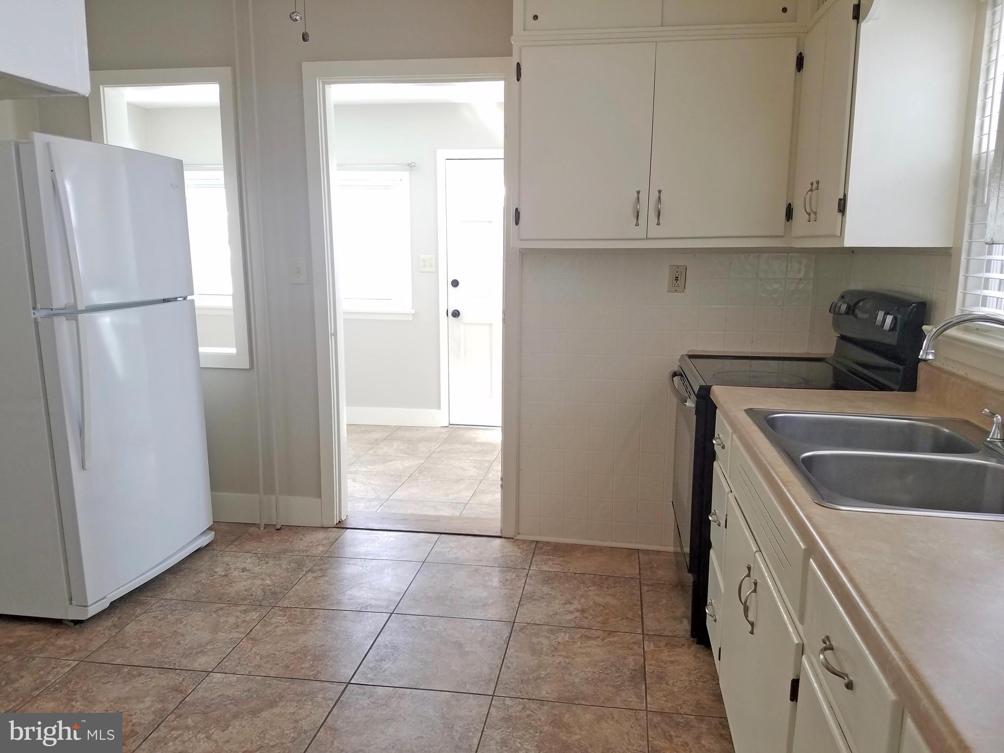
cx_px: 502
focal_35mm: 26
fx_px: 754
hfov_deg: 67.3
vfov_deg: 53.1
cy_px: 376
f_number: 1.7
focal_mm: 4.2
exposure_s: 1/60
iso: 80
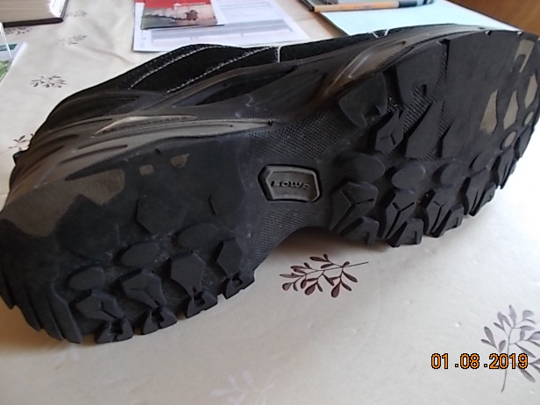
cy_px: 201
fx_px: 421
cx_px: 275
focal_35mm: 27
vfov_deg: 51.4
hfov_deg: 65.3
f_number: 3.2
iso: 100
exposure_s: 1/25
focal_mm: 4.6
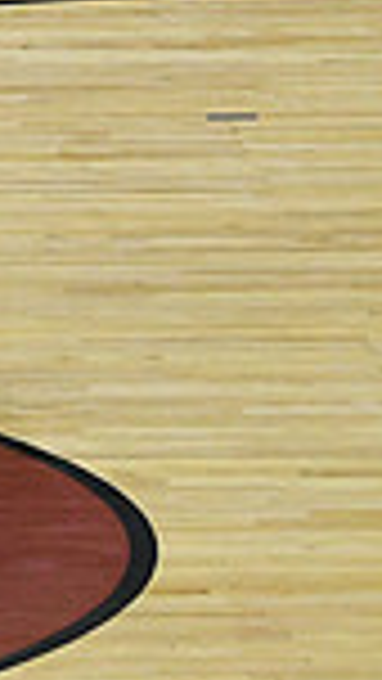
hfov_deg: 2.3
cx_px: -863
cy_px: -11
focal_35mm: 518
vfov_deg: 4.2
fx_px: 9323
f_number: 4
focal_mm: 86
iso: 5000
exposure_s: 1/500
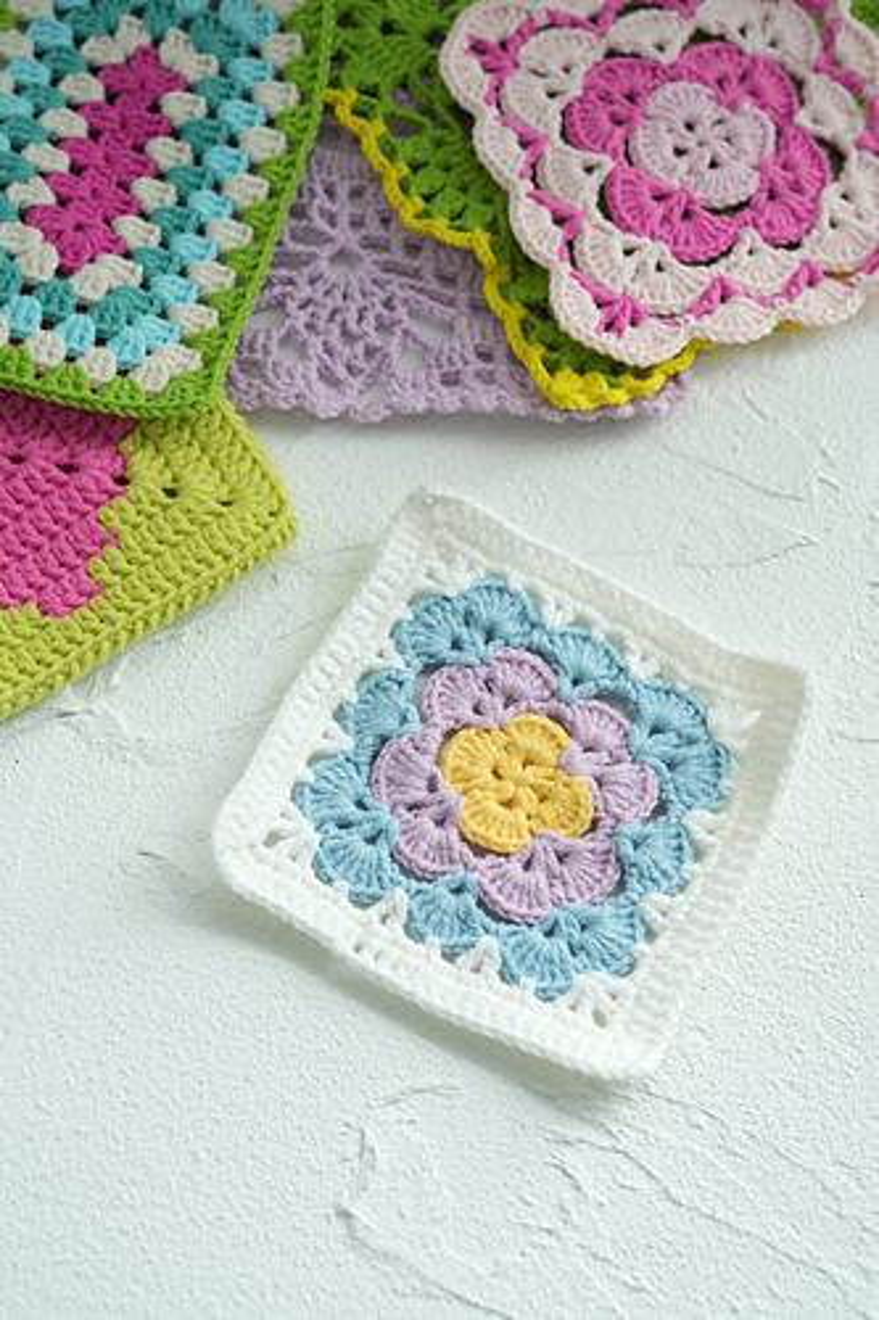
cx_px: 440
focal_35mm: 70
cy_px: 660
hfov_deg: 19.4
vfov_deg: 28.9
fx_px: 2565
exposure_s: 1/500
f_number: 7.1
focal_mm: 70
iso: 3200
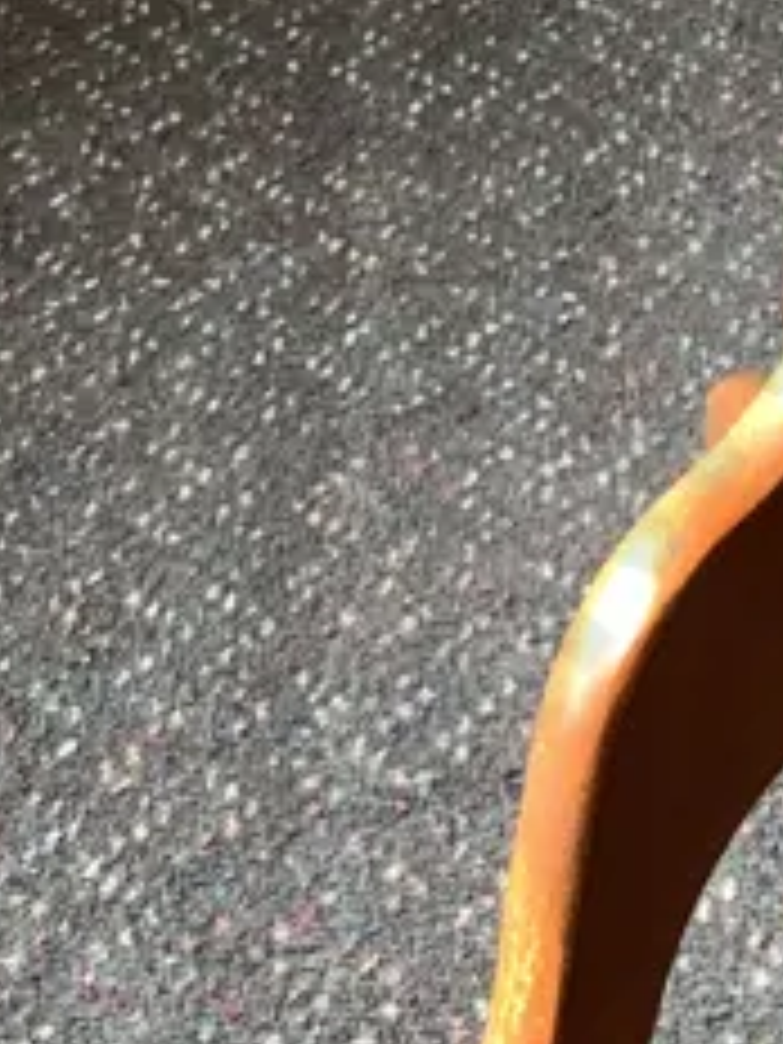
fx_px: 3468
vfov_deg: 16.7
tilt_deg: -28.2
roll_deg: +0.2
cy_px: -9
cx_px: 994
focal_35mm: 115
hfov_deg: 12.5
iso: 80
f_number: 1.8
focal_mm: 4.25
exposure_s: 1/100
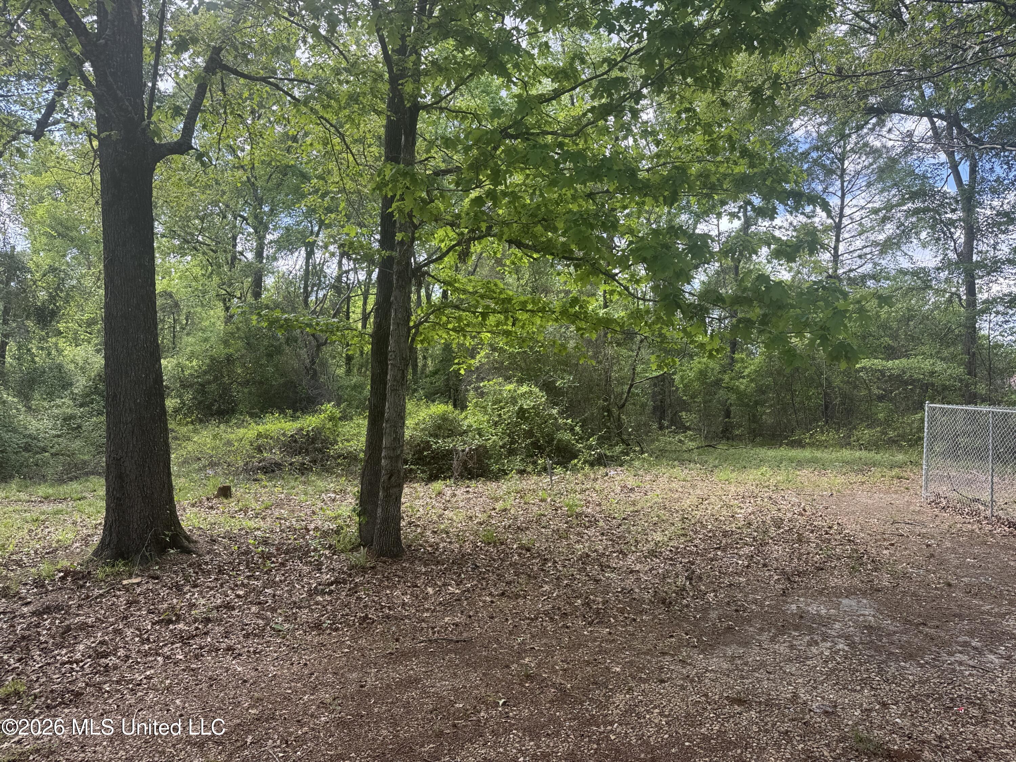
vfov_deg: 56.8
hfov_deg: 71.6
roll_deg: -3.2
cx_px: 508
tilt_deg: +3.3
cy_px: 381
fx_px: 704
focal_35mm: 24
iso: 80
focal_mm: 6.76
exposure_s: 1/425
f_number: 1.78
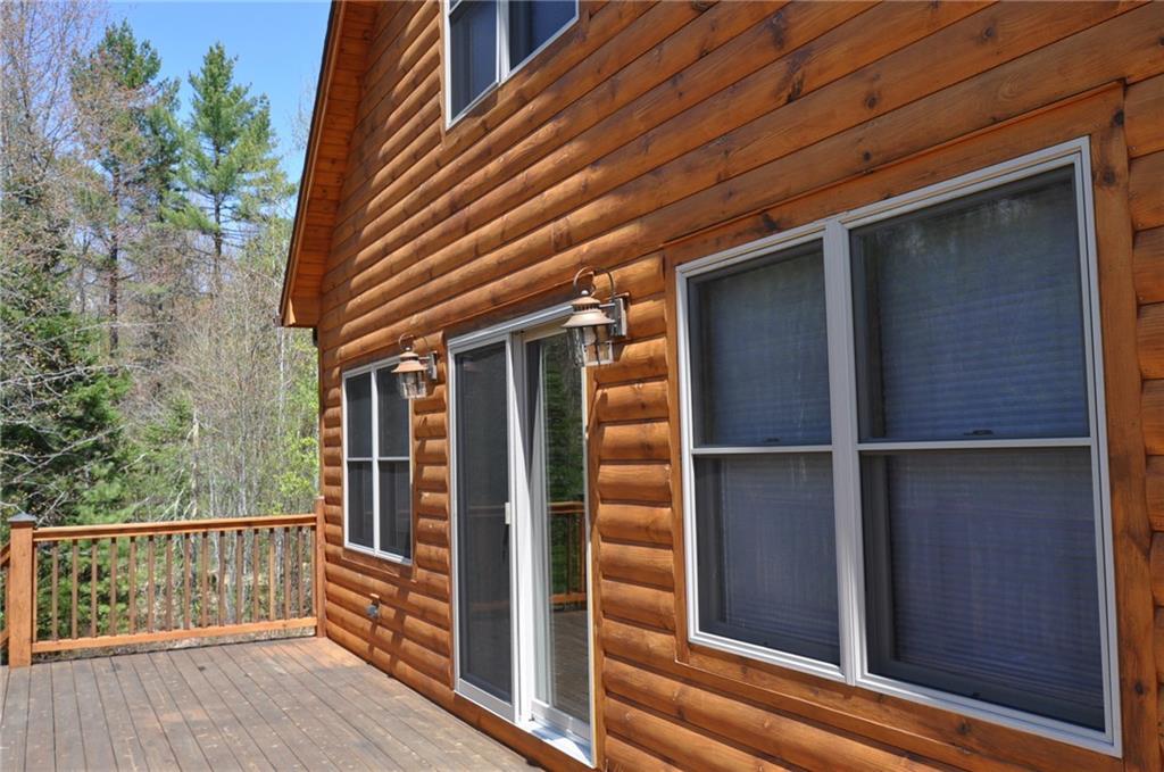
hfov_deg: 57.3
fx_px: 1065
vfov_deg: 39.8
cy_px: 386
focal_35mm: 33
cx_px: 582
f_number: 8
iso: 200
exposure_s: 1/250
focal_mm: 22
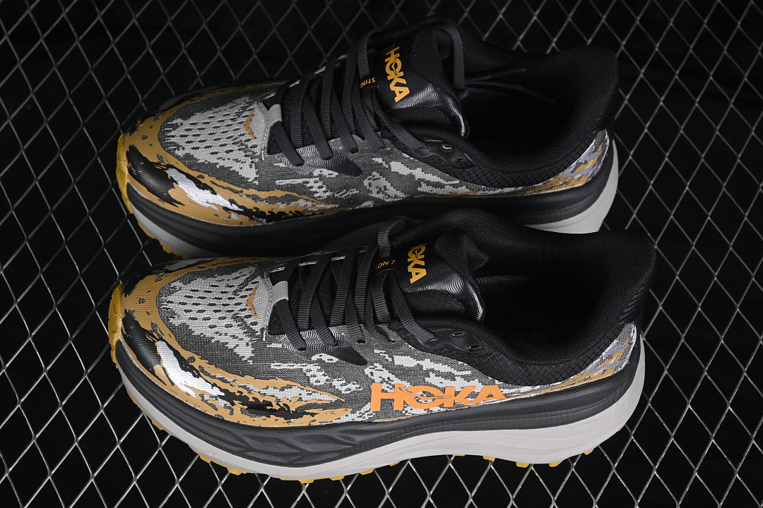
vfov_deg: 18.2
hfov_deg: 27.0
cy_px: 254
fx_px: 1589
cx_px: 382
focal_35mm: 75
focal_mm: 50
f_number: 6.3
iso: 160
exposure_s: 1/60
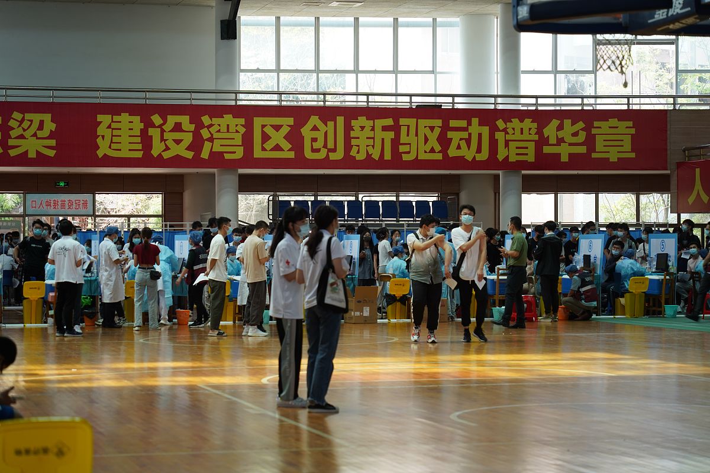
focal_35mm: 91
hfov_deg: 22.4
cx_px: 355
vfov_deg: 15.0
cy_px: 236
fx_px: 1795
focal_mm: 91
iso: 320
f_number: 4.5
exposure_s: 1/60
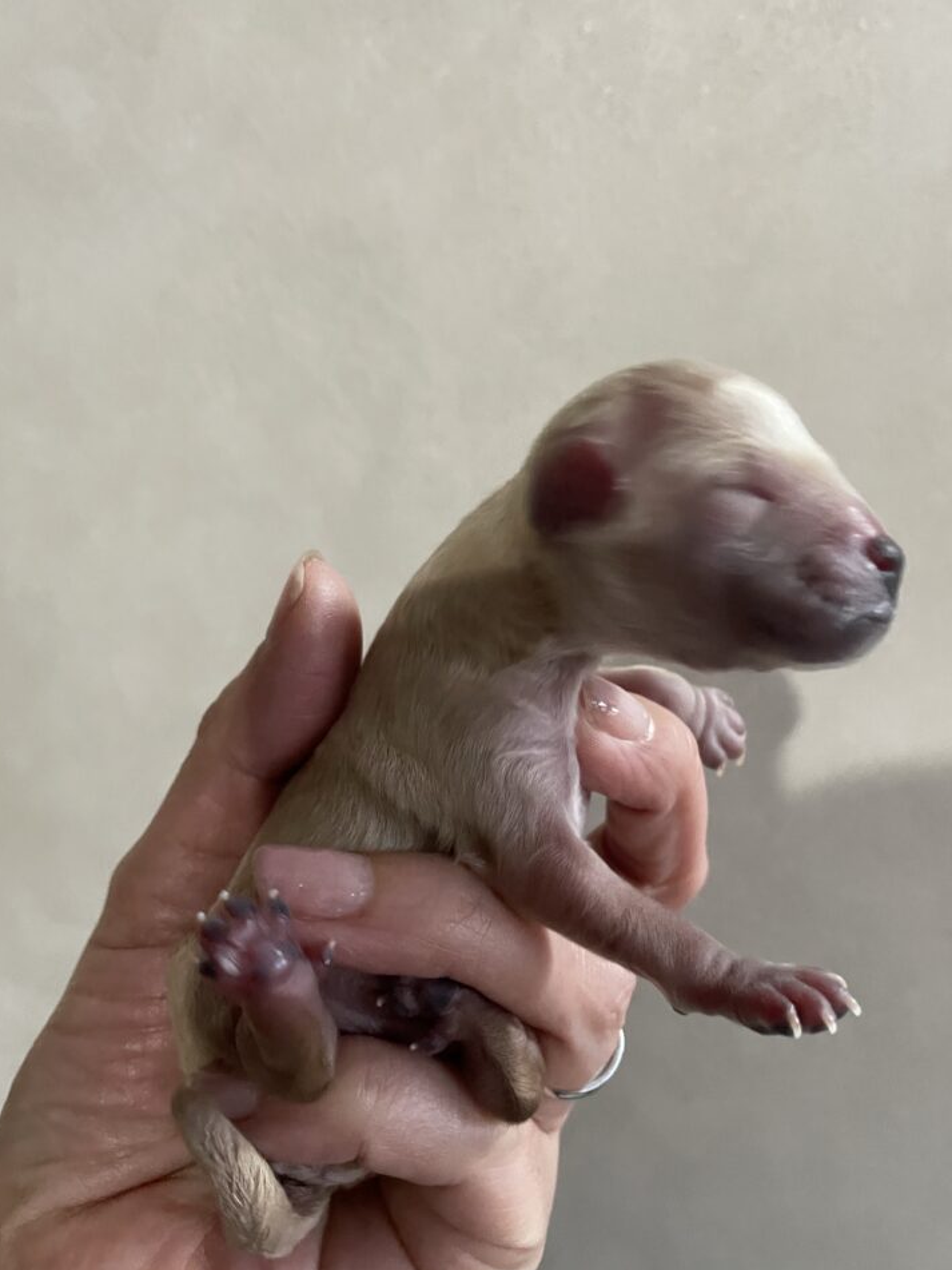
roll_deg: +15.7
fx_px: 1027
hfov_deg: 49.7
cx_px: 503
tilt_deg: -13.6
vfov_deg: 63.4
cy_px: 641
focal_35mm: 28
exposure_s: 1/48
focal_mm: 4.2
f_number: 1.6
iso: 500
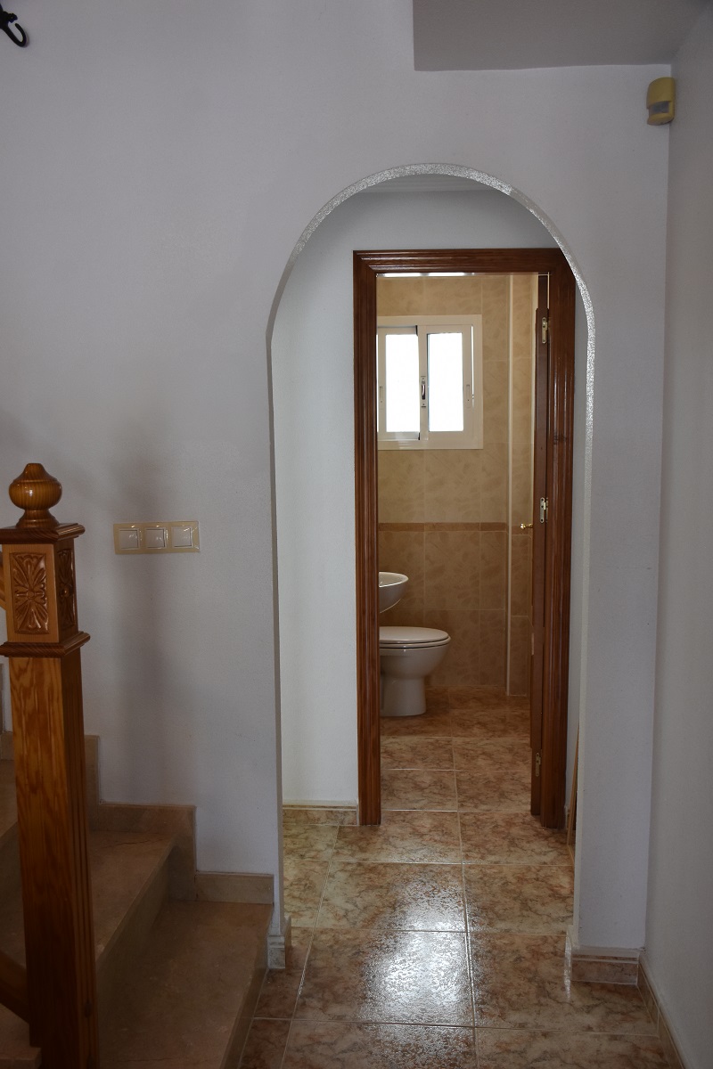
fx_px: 891
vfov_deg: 61.9
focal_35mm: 30
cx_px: 356
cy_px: 534
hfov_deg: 43.6
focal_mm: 20
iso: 800
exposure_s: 1/100
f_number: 5
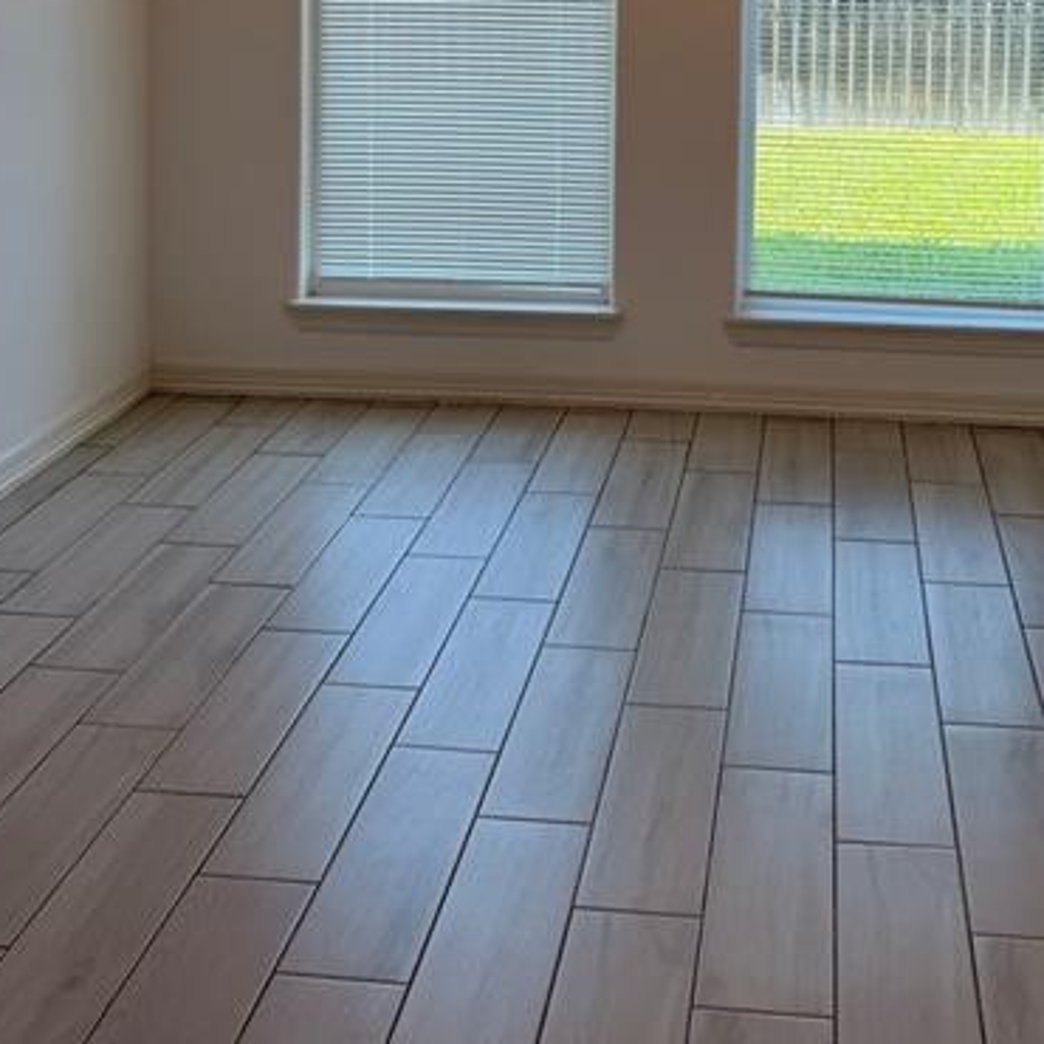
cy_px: -17
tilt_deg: -3.5
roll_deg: -0.4
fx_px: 1501
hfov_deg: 38.0
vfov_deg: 34.6
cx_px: 683
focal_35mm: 44
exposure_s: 1/410
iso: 80
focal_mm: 6.76
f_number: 1.78
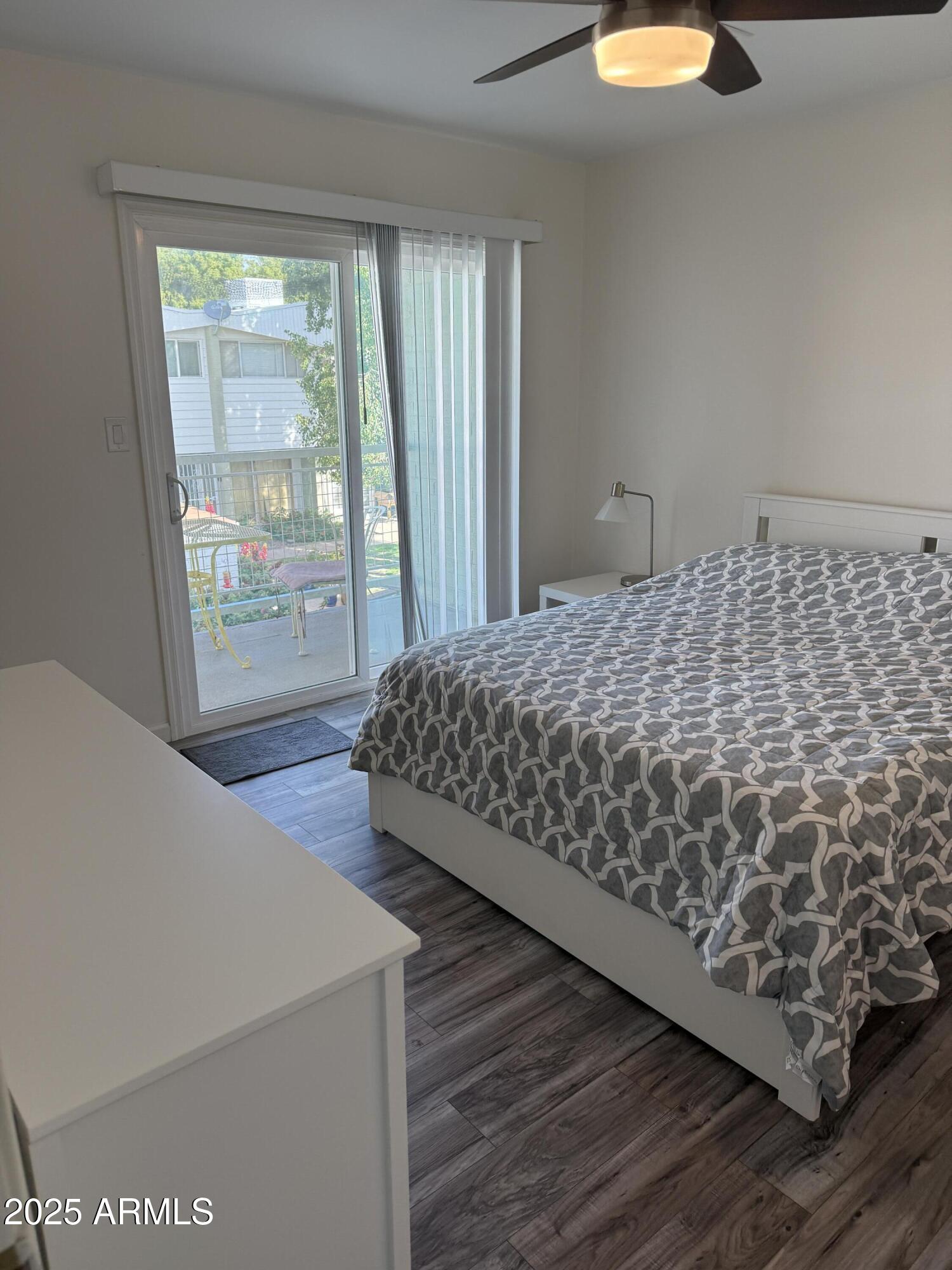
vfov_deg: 71.6
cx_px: 476
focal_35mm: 24
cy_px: 635
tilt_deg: -14.8
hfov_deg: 56.8
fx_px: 880
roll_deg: -0.7
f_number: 1.78
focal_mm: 6.76
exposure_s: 1/164
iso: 100
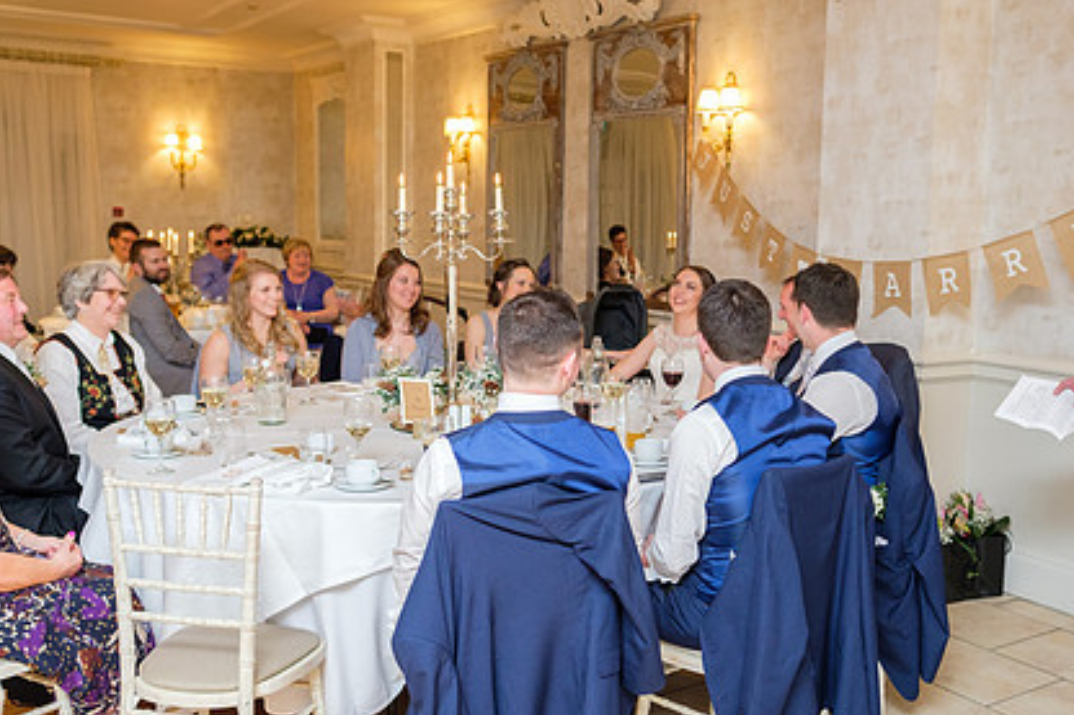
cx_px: 643
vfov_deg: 35.9
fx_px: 1103
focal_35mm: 37
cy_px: 351
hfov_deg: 51.6
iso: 1250
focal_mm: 16
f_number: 2.2
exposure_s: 1/160
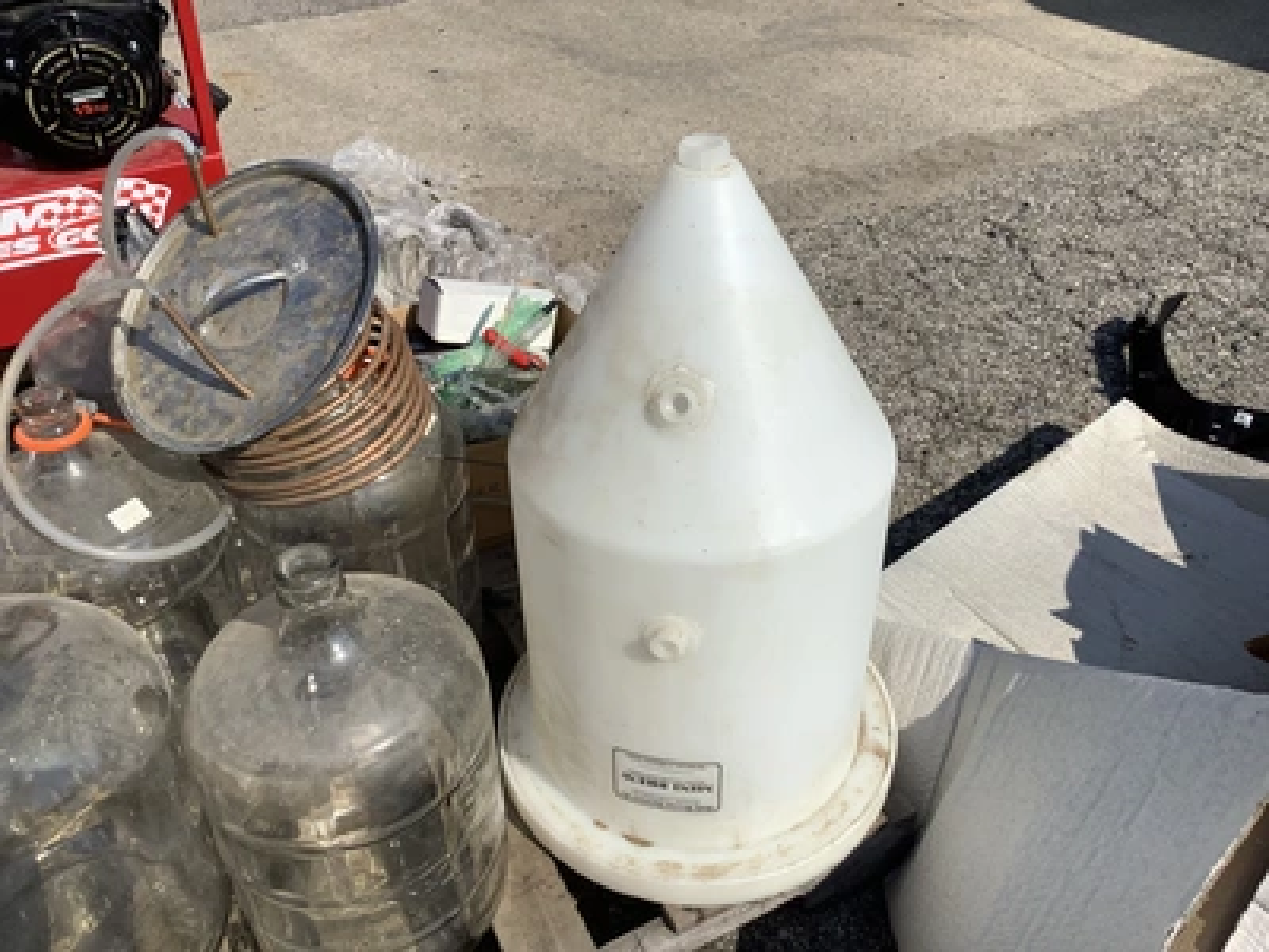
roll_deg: -4.5
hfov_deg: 58.4
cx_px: 634
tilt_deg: -41.6
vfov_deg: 45.4
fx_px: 1136
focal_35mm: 31
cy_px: 476
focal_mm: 3.3
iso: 25
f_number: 2.4
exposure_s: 1/2915
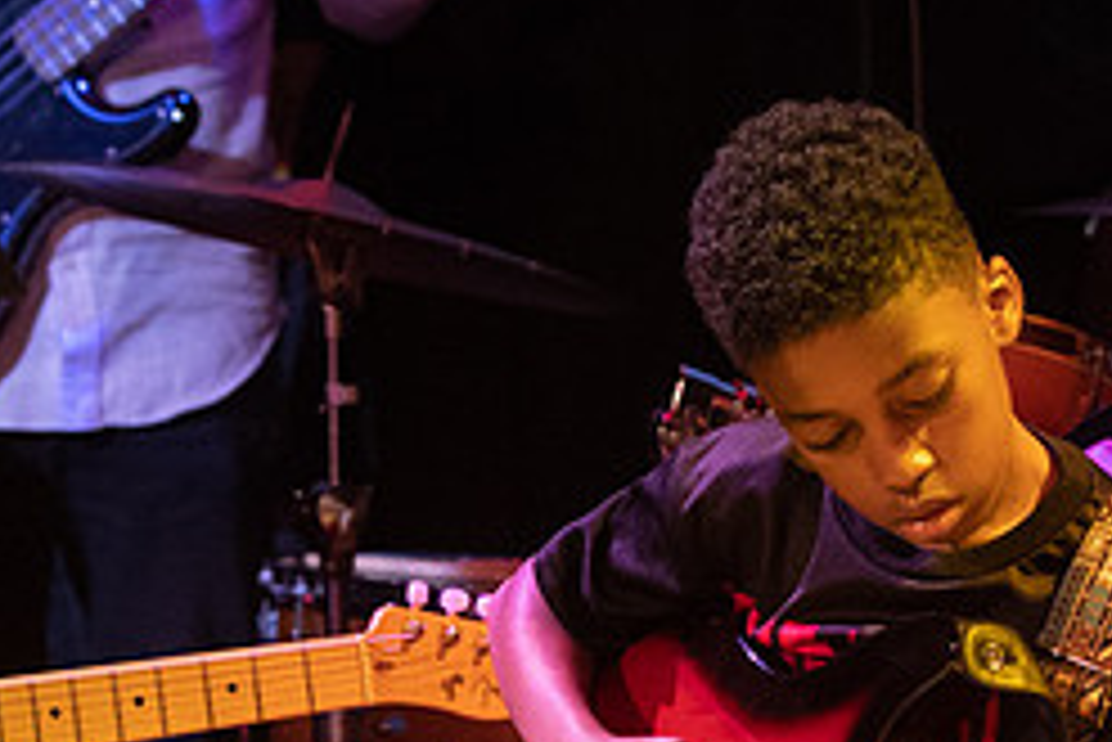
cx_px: 375
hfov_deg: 7.6
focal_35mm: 269
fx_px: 8314
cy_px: 624
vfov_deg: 5.1
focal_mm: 70
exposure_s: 1/200
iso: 3200
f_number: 4
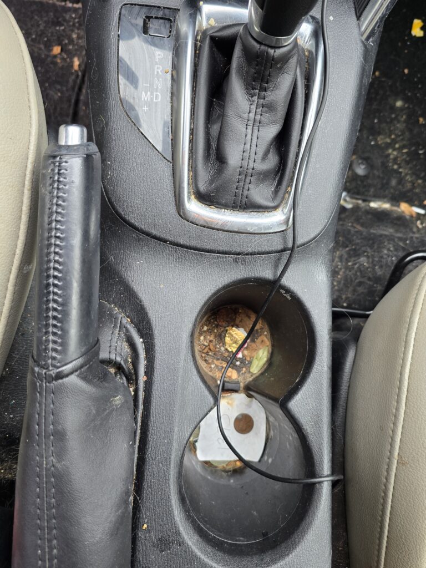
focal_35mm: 23
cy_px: 284
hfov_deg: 58.9
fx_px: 377
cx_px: 213
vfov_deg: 73.9
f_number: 1.7
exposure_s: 1/180
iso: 100
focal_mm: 6.3
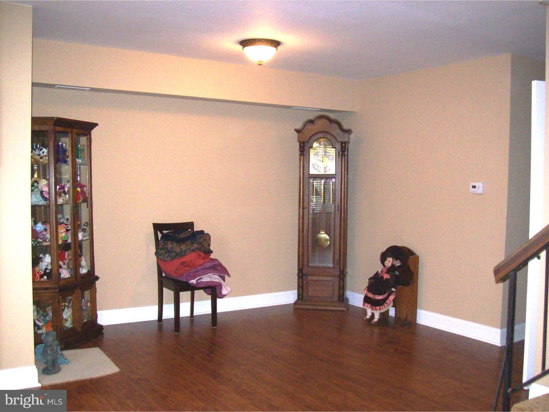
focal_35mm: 36
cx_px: 274
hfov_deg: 51.4
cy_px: 206
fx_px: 571
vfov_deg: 39.7
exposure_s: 1/64
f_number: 2.7
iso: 200
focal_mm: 6
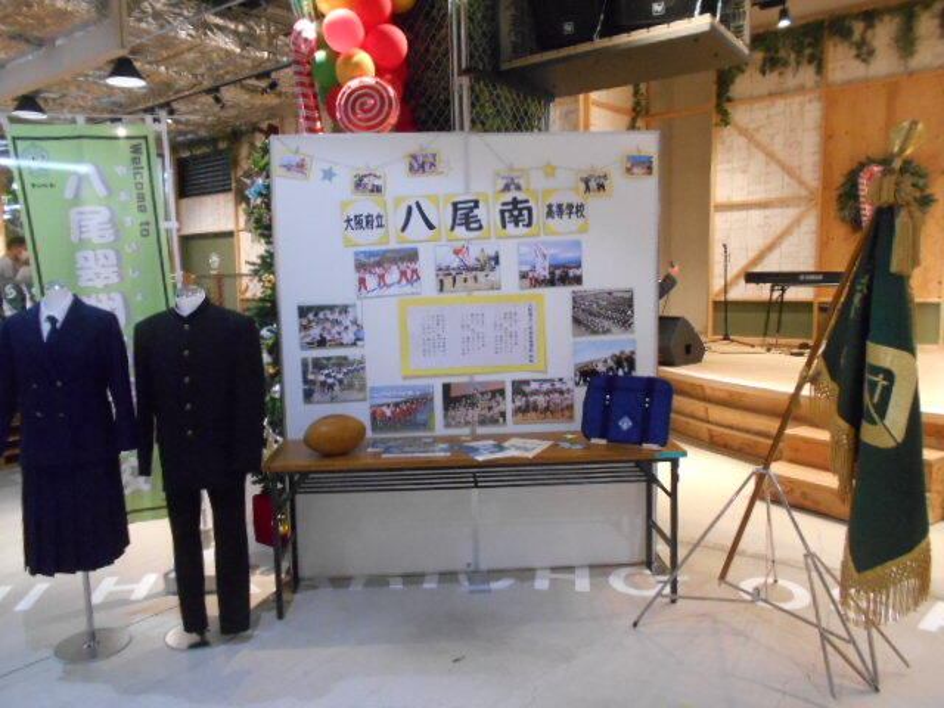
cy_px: 354
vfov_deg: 53.1
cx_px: 472
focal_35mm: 26
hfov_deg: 67.3
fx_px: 709
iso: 800
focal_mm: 4.6
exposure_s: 1/80
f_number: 3.2
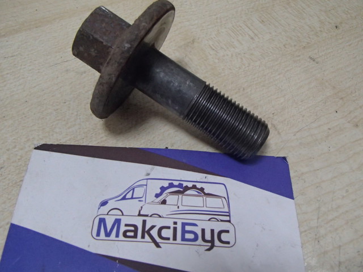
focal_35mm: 37
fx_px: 388
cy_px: 136
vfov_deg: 38.6
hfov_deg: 50.2
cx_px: 182
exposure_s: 1/80
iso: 800
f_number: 4.7
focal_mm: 6.64
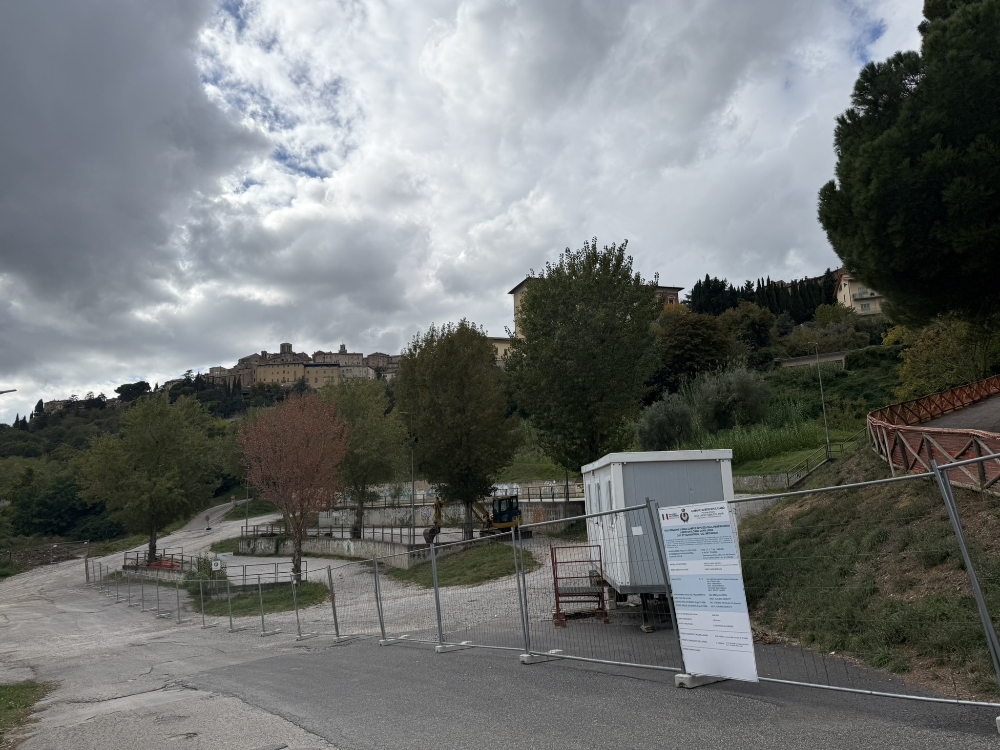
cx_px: 500
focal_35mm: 24
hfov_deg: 71.6
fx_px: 693
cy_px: 375
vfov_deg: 56.8
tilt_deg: +10.0
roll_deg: +2.1
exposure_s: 1/8130
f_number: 1.78
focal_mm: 6.76
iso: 80
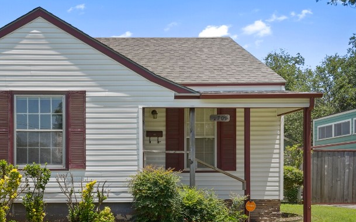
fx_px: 524
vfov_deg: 23.5
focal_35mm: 54
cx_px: 42
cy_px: 187
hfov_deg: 35.5
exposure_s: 1/500
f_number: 9
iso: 320
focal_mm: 28
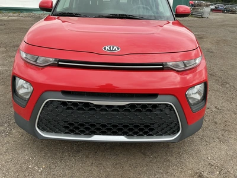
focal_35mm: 28
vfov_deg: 49.7
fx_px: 192
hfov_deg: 63.4
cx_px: 118
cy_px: 89
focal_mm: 3
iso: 25
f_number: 1.8
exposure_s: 1/500
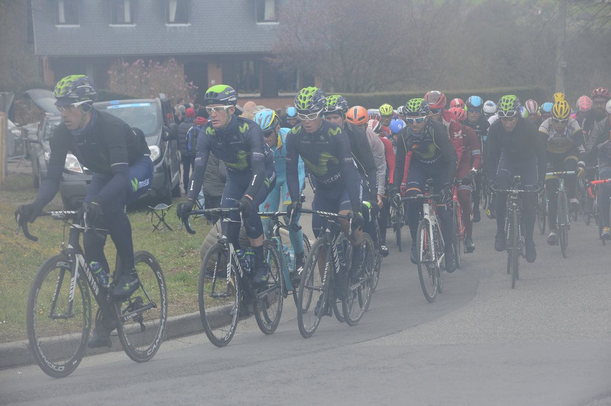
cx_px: 306
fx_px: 1865
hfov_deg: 18.6
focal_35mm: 110
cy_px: 203
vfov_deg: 12.4
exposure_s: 1/500
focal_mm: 110
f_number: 7.1
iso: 400
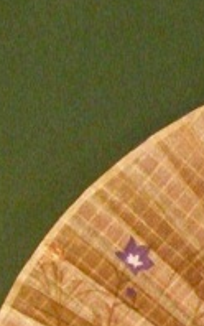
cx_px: 462
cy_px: 338
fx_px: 1155
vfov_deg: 15.7
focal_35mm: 130
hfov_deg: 9.2
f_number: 2.7
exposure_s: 1/25
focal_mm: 6.2
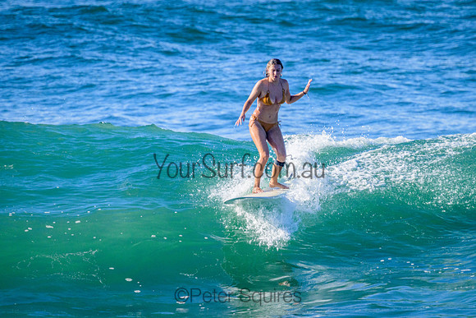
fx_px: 12246
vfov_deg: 1.5
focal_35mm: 926
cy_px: 155
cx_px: 275
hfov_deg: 2.2
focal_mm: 800
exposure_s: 1/2000
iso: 1100
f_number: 11
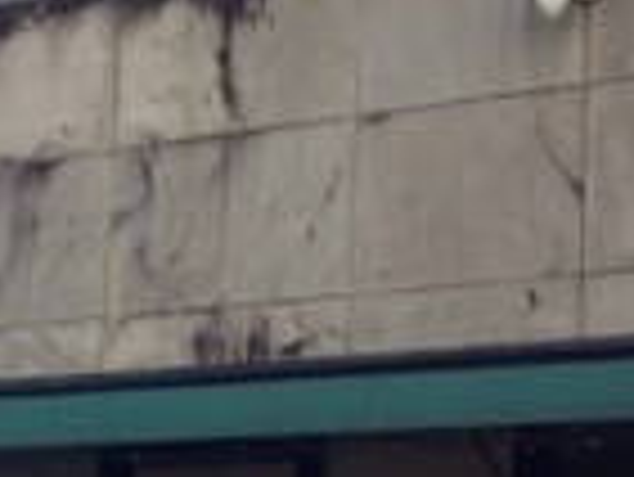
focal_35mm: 105
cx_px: -36
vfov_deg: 13.7
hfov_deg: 18.1
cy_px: 576
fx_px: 1925
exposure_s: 1/315
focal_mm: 4.12
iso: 50
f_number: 2.4
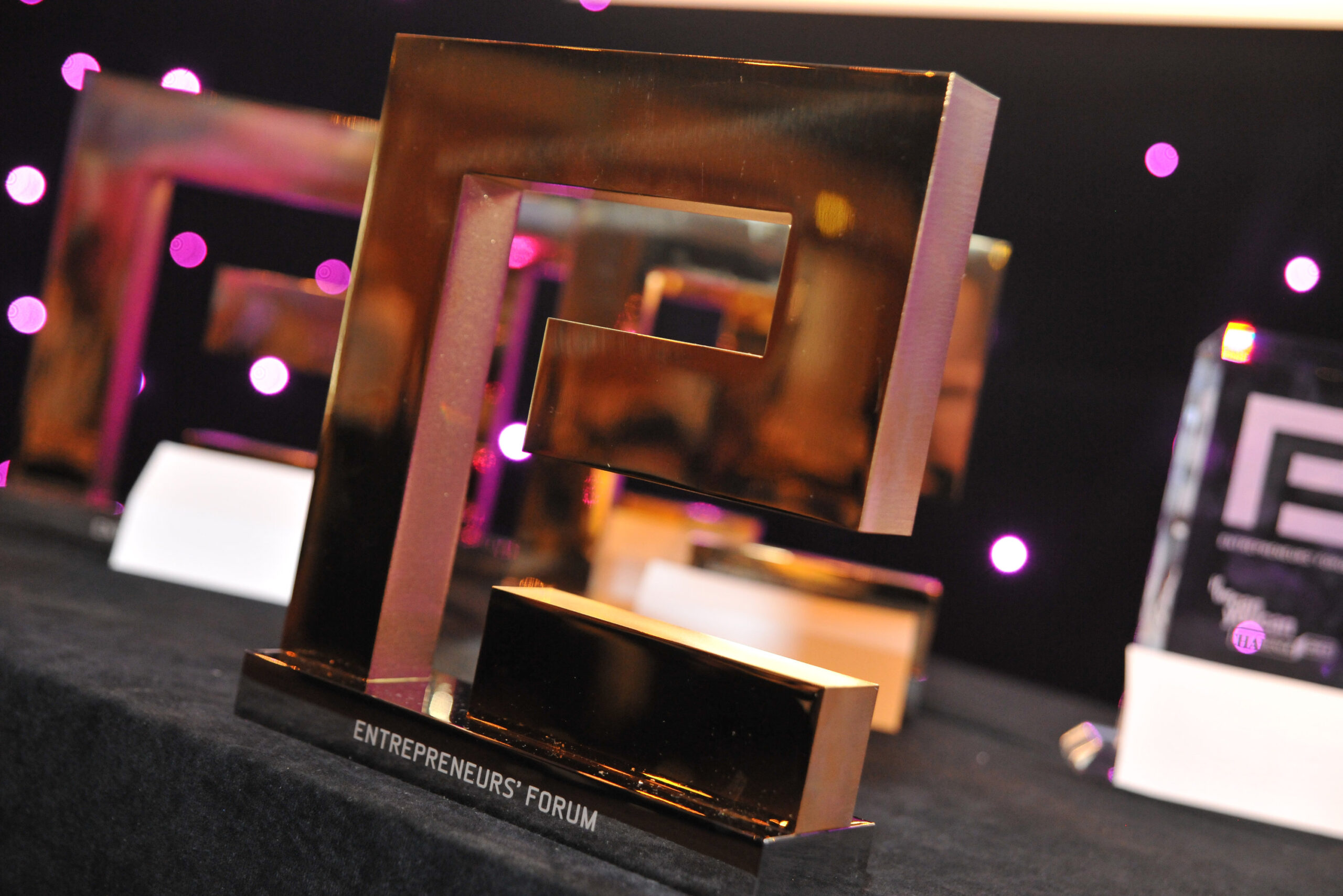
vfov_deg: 24.2
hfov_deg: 35.6
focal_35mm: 56
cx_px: 672
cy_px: 448
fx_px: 2089
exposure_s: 1/50
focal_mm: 56
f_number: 4
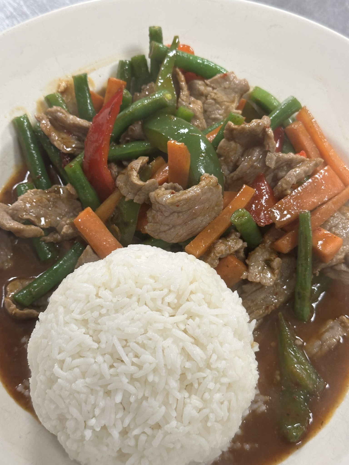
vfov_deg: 39.7
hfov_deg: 30.3
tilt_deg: -65.3
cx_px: 174
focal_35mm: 48
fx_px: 645
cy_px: 232
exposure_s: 1/40
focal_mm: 6.86
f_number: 1.78
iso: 200
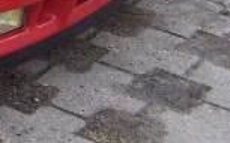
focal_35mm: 170
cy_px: -165
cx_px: -250
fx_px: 1064
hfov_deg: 11.1
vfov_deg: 7.3
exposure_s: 1/125
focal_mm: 6.3
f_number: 2.8
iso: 140
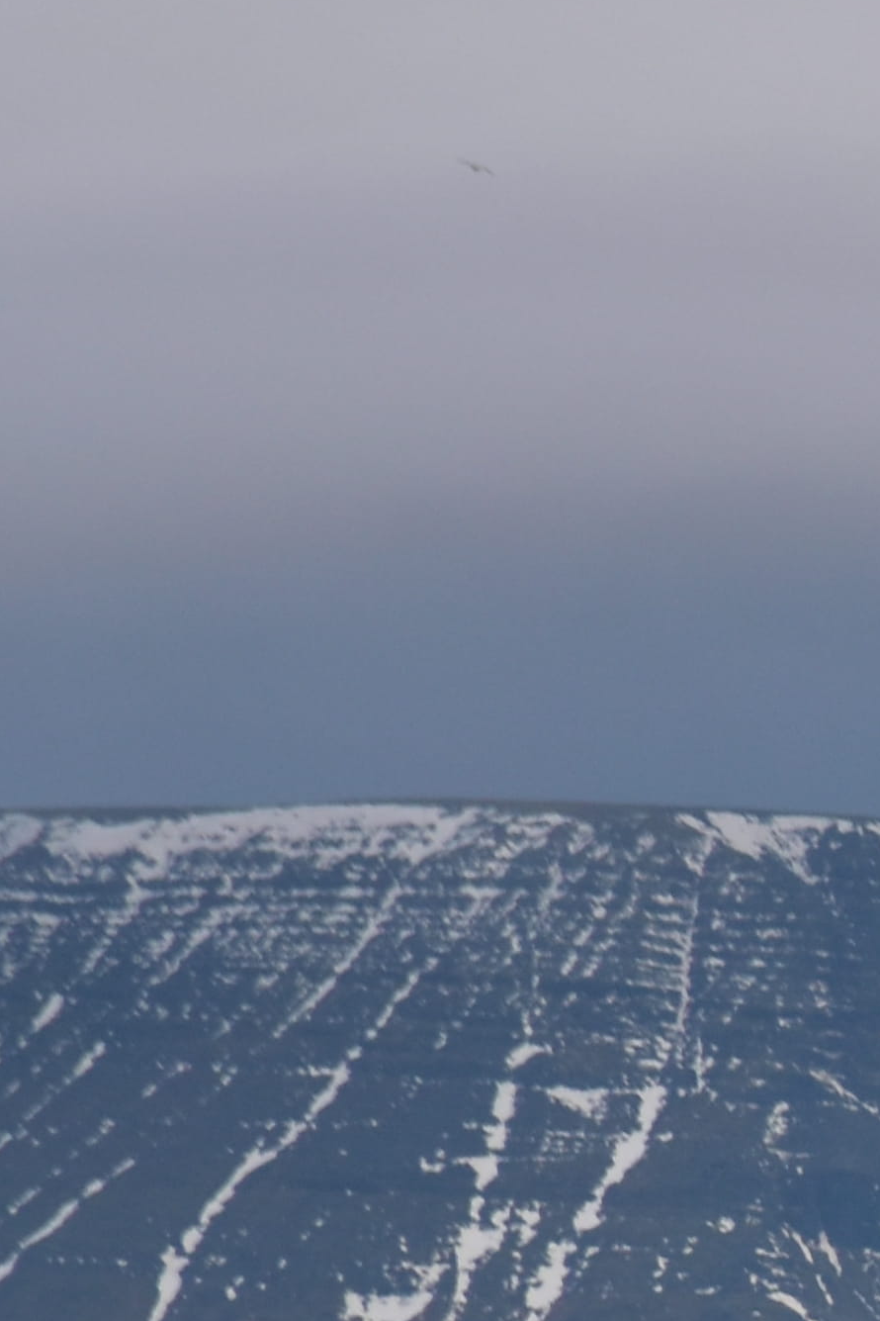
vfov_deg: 2.2
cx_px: 1999
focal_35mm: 944
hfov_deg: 1.5
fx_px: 34611
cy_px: 1173
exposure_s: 1/250
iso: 250
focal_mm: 140
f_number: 5.6
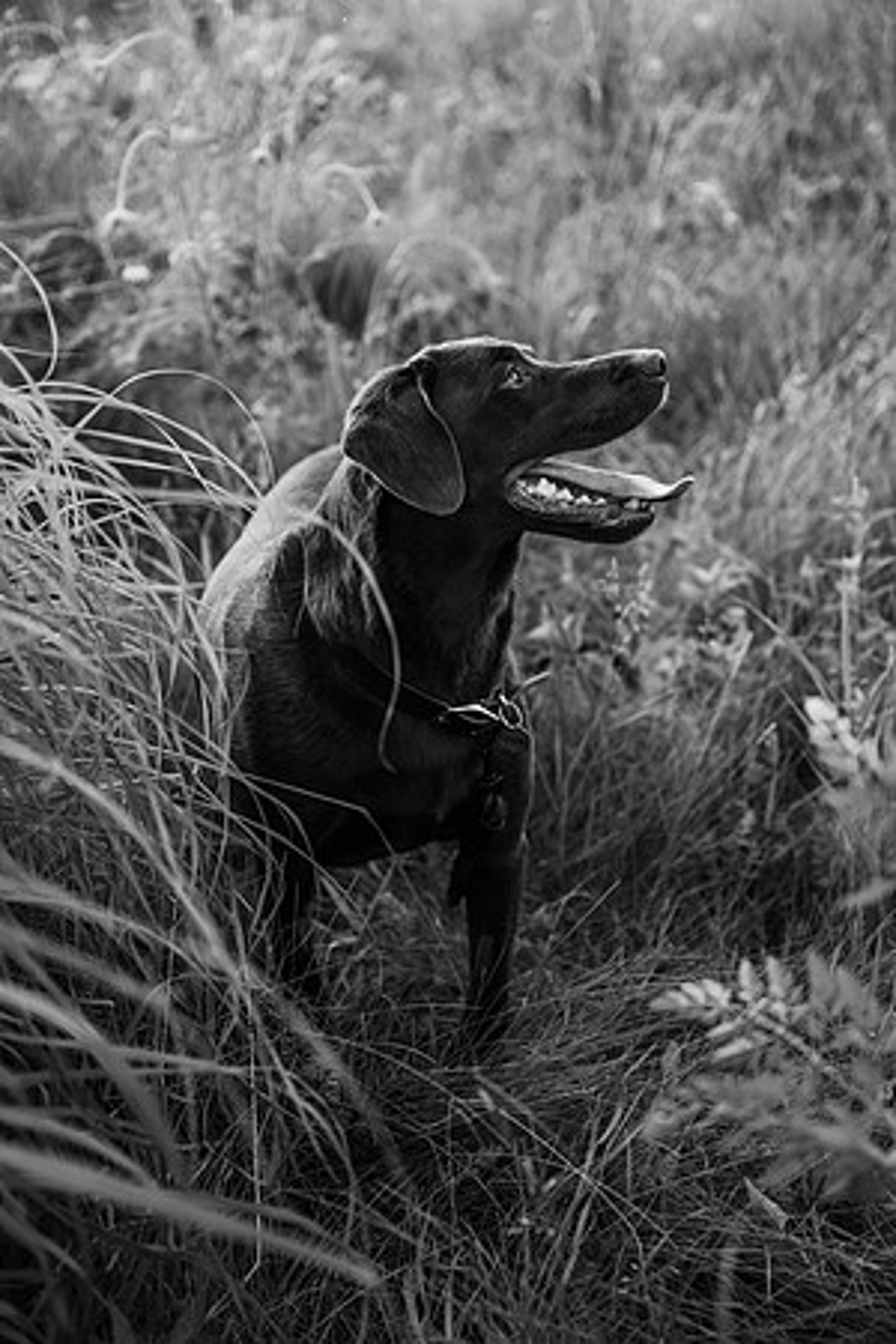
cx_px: 448
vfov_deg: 38.9
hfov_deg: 26.5
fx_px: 1904
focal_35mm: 51
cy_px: 672
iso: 250
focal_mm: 51
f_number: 3.2
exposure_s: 1/400
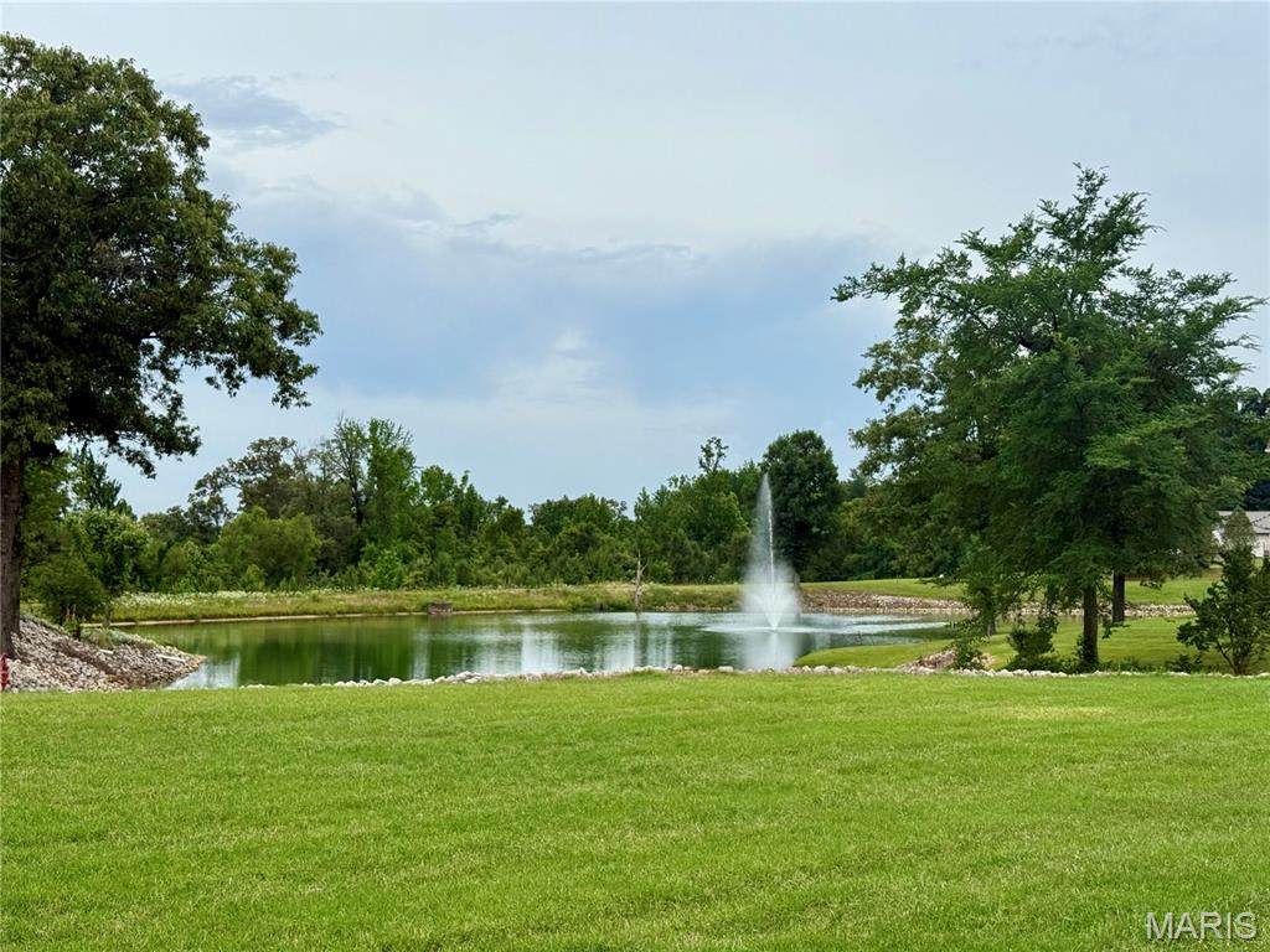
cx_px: 635
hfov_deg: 39.7
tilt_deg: +2.7
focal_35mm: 48
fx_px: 1761
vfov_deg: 30.3
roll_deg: -0.1
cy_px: 476
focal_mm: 6.76
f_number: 1.78
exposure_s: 1/1429
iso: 64
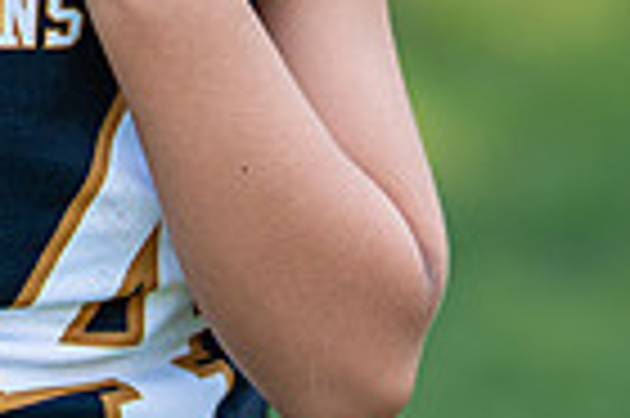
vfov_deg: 5.3
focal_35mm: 256
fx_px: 4475
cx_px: -67
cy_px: -258
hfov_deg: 8.0
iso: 100
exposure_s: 1/1000
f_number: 1.2
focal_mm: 50
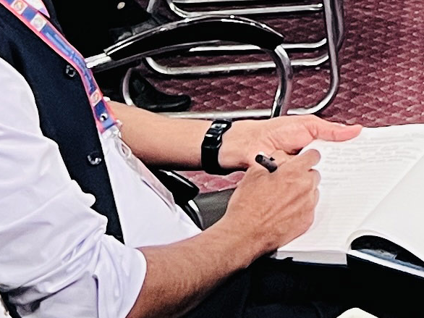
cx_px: 779
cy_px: -598
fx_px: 2192
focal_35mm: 179
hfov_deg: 10.4
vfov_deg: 7.4
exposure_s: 1/50
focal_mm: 5.7
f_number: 1.5
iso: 160
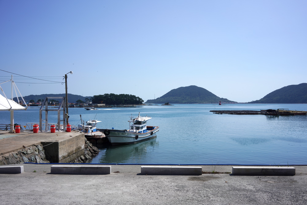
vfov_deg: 37.9
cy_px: 102
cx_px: 154
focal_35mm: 35
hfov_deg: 54.4
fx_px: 298
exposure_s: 1/100
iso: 100
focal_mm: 35
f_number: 20
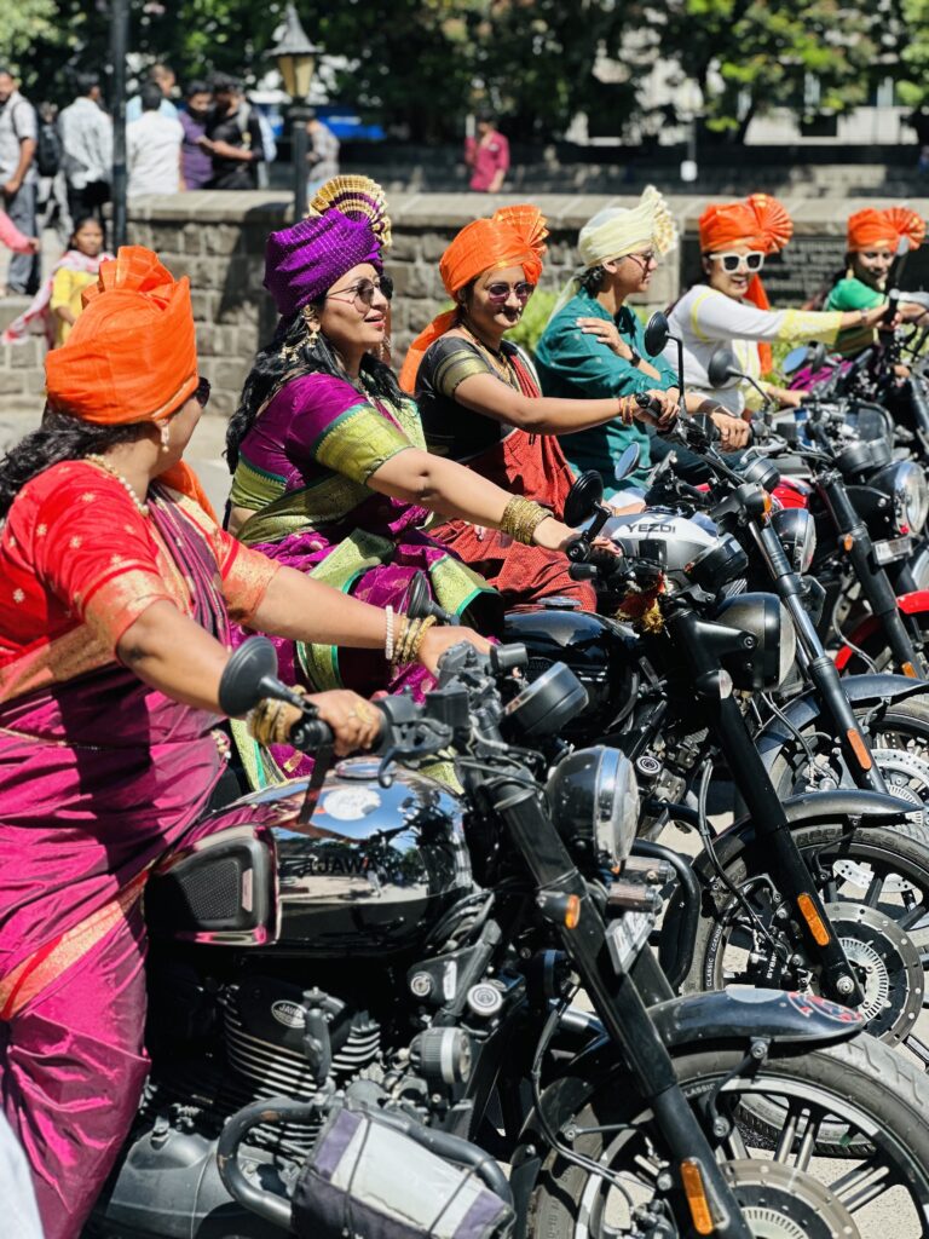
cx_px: 464
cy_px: 620
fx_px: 2755
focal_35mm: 77
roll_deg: -1.2
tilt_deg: -8.7
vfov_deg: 25.3
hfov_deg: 19.1
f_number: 2.8
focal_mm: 9
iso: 32
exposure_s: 1/399
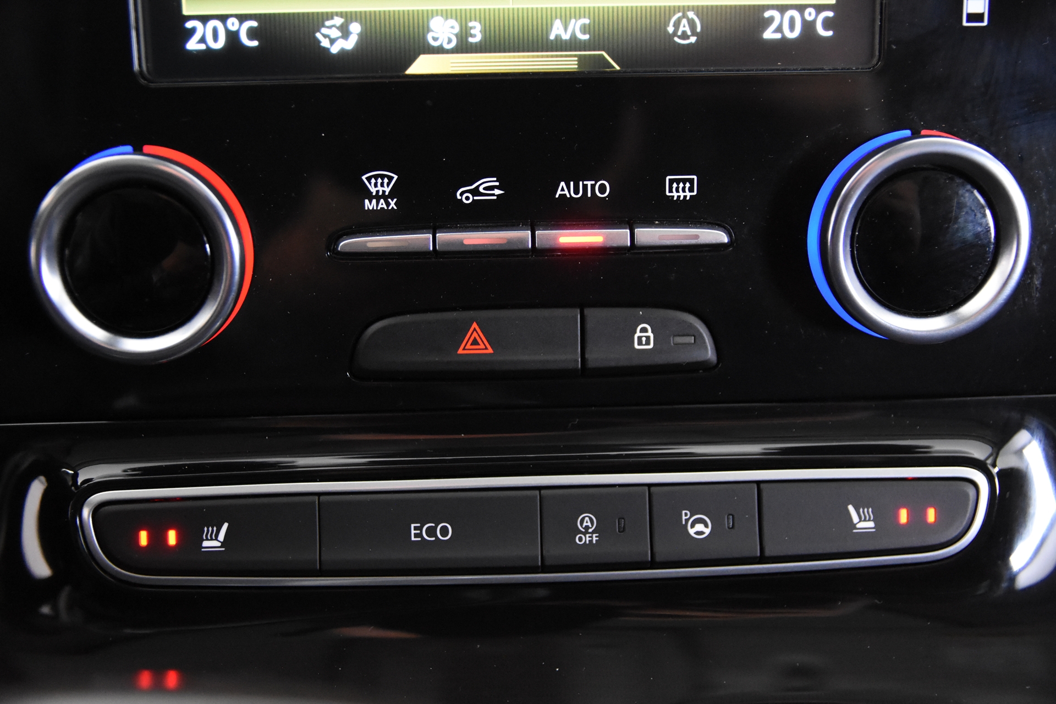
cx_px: 528
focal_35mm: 46
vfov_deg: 28.9
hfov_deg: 42.3
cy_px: 352
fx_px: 1364
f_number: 3.3
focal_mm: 31
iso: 5600
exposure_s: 1/50
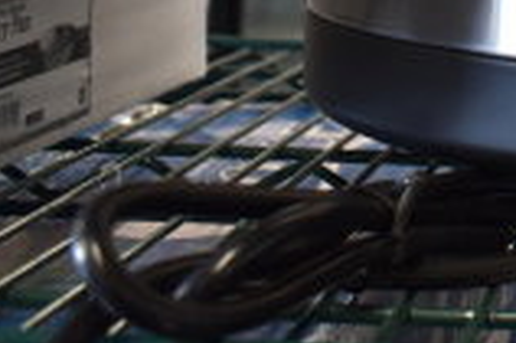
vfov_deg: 10.5
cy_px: -289
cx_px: 918
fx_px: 1746
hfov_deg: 14.8
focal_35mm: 122
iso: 720
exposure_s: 1/30
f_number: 3.8
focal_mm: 21
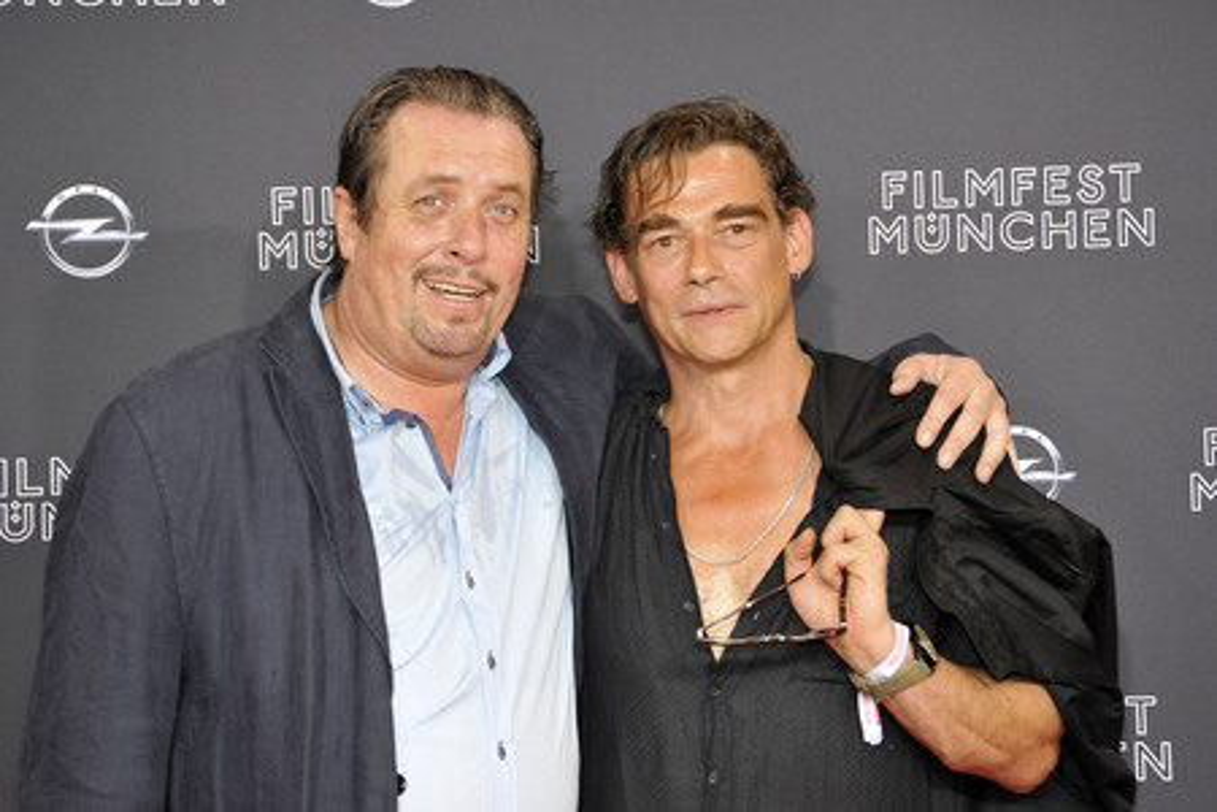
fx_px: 3211
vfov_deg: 14.4
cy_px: 406
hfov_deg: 21.5
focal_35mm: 95
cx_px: 608
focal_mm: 95
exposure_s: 1/250
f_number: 7.1
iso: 2000
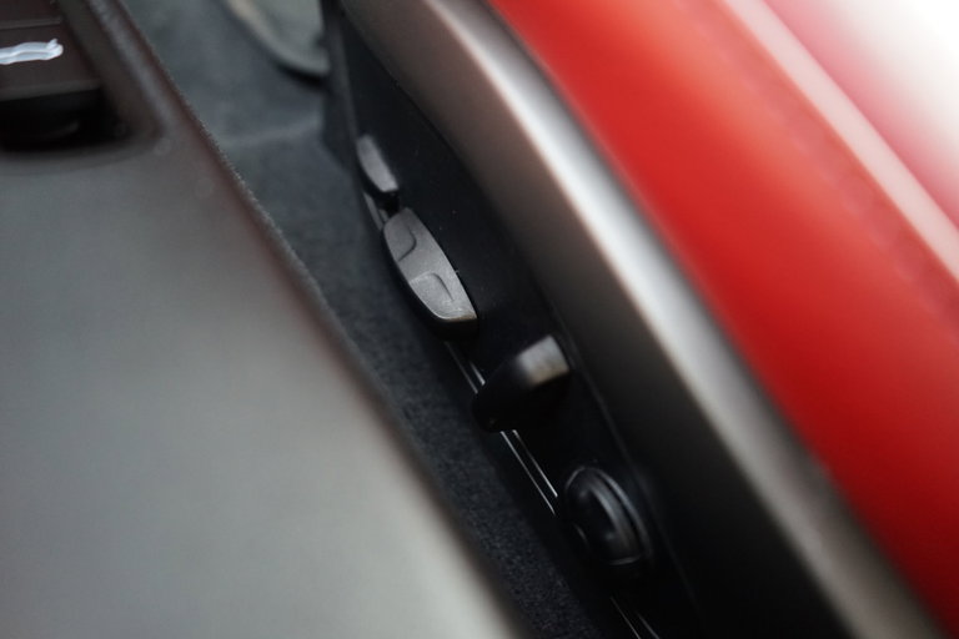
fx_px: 879
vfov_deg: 40.0
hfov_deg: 57.2
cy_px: 320
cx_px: 480
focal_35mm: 33
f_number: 4
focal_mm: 33
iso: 2000
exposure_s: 1/60
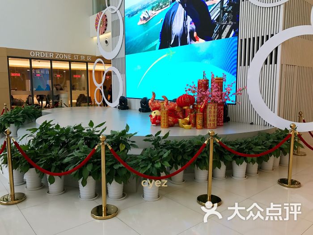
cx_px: 156
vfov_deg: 49.7
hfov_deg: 63.4
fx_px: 253
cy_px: 118
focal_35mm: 28
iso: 25
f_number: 1.8
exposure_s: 1/50
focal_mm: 3.99
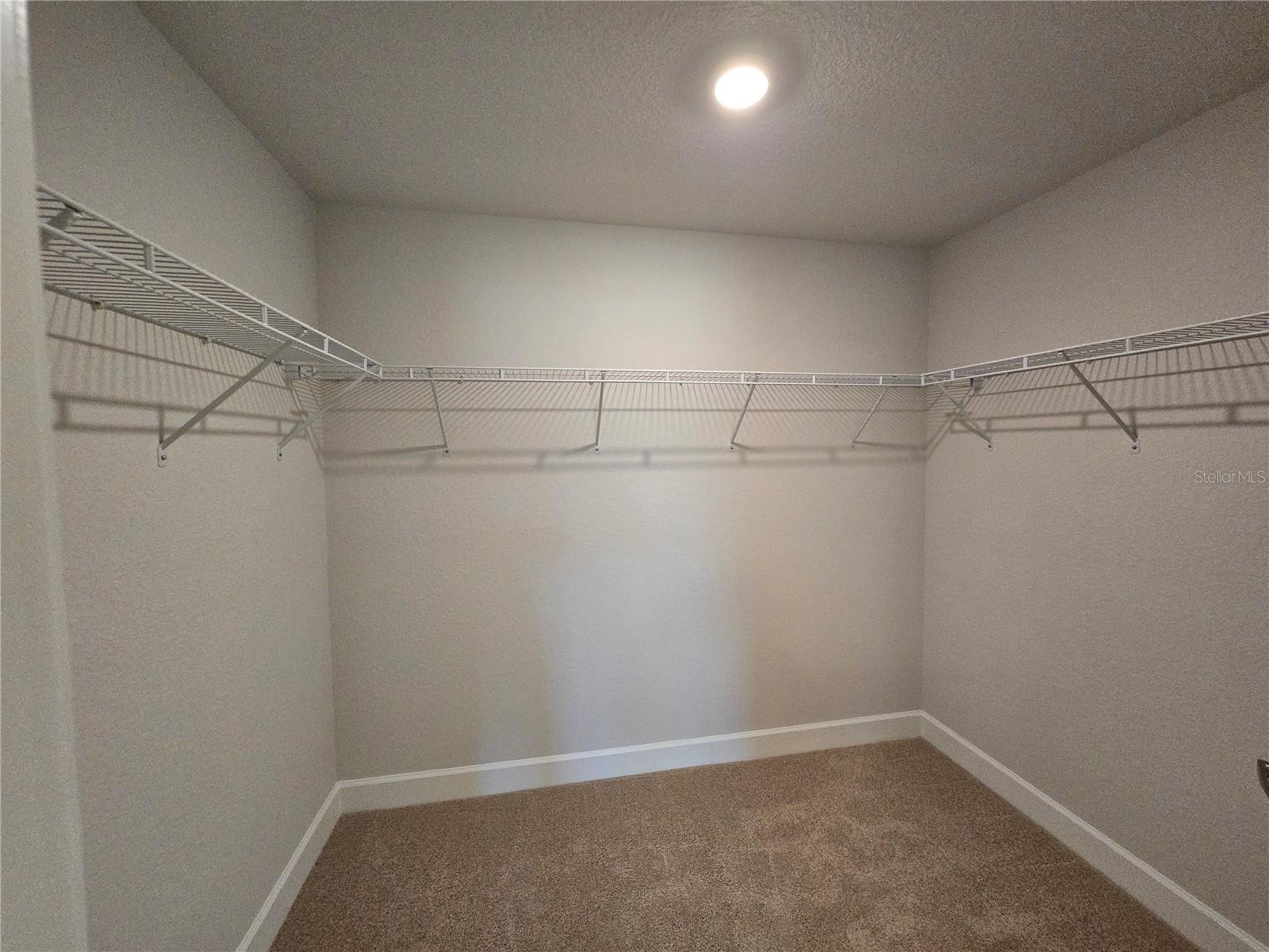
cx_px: 634
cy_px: 476
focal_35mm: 13
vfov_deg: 89.9
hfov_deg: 106.2
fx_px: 477
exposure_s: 1/100
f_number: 2.2
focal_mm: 2.2
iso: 400
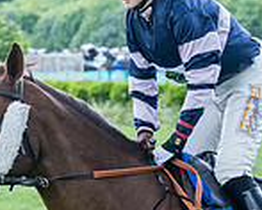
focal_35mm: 392
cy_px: 178
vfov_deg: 4.0
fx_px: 3044
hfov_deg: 4.9
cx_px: 304
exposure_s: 1/2000
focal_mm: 70
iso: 800
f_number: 4
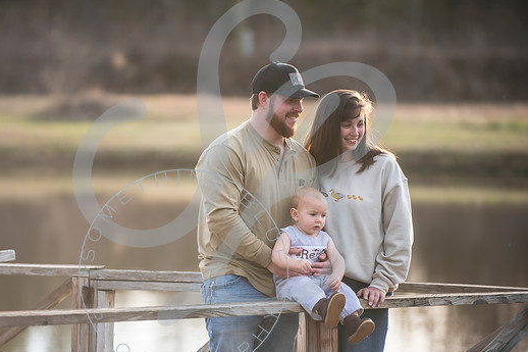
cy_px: 188
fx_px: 3284
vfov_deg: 6.1
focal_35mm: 224
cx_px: 234
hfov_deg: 9.2
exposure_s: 1/320
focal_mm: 200
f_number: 2.8
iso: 100
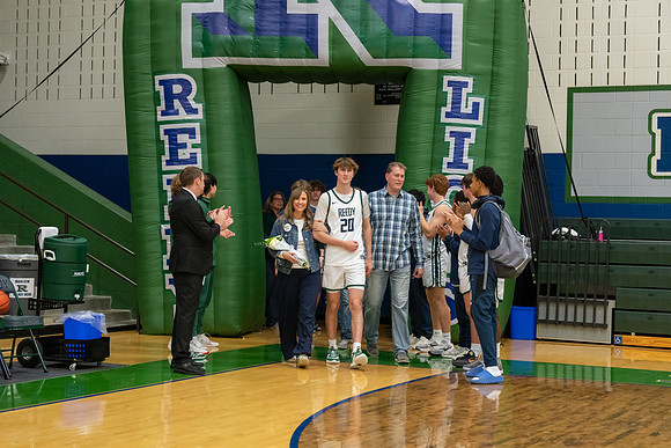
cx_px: 336
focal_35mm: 70
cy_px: 224
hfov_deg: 28.8
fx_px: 1305
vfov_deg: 19.5
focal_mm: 70
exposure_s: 1/320
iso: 5000
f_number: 2.8
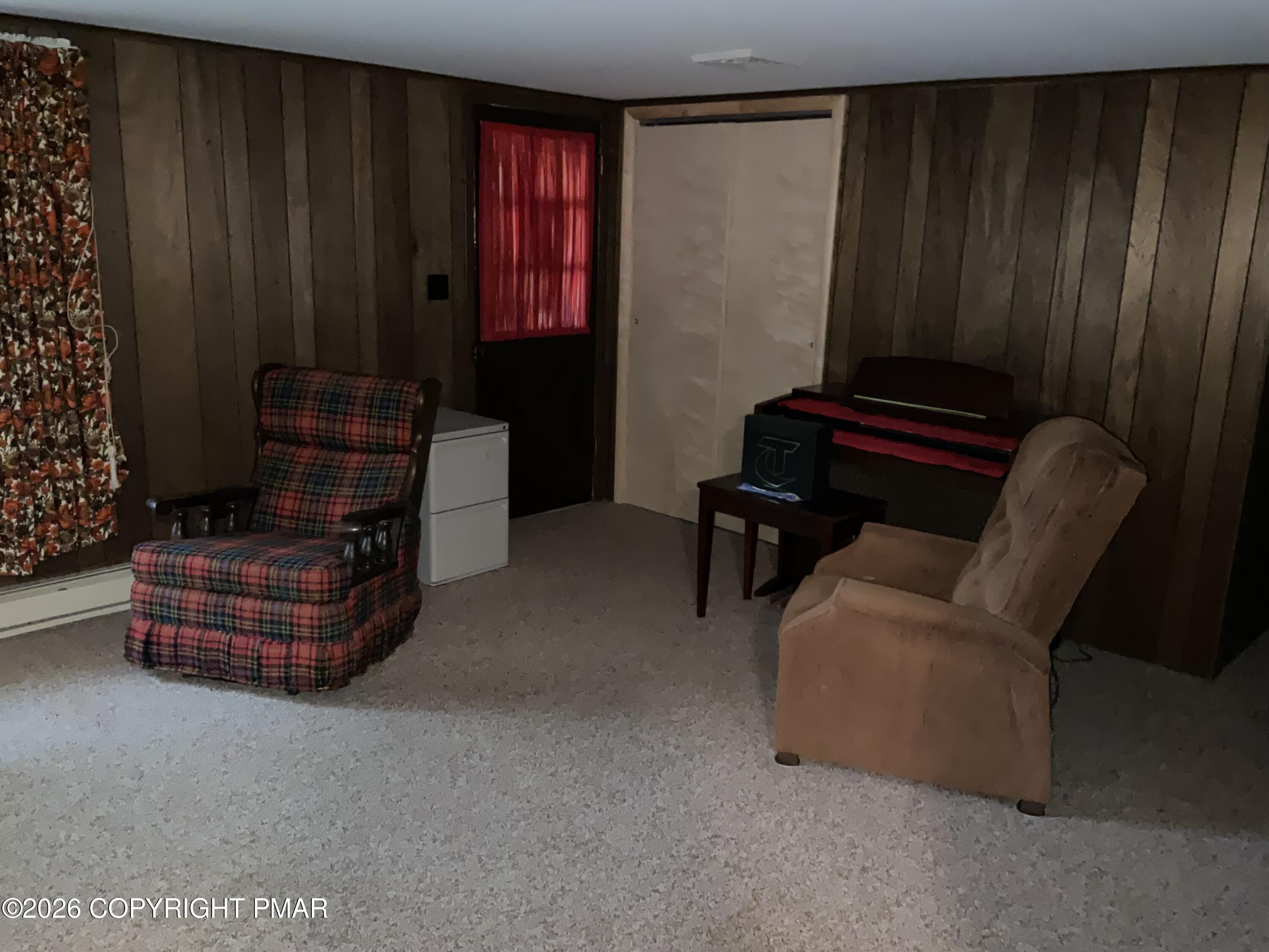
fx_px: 1063
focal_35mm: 29
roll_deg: -1.8
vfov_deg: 48.2
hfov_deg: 61.7
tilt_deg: -13.5
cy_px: 476
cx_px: 634
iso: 320
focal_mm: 3
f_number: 1.8
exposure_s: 1/16
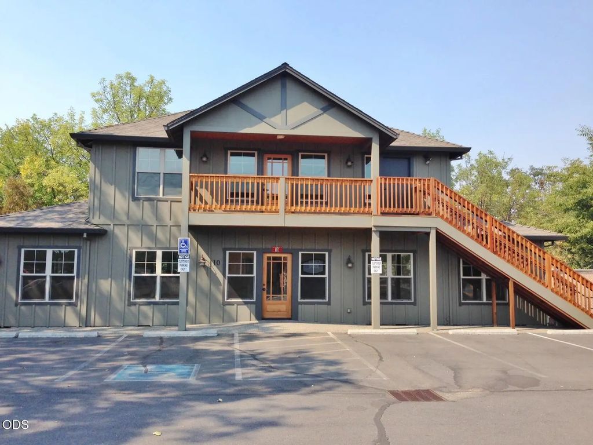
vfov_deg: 42.9
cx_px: 296
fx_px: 565
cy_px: 222
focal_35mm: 33
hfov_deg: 55.4
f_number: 2.4
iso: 50
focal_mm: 4.12
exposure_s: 1/985
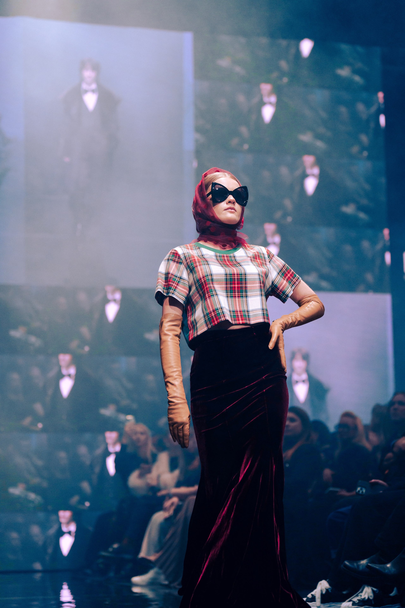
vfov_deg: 26.7
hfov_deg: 17.9
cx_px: 202
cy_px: 304
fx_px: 1282
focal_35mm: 76
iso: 1600
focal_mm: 76
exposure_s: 1/320
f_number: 2.5
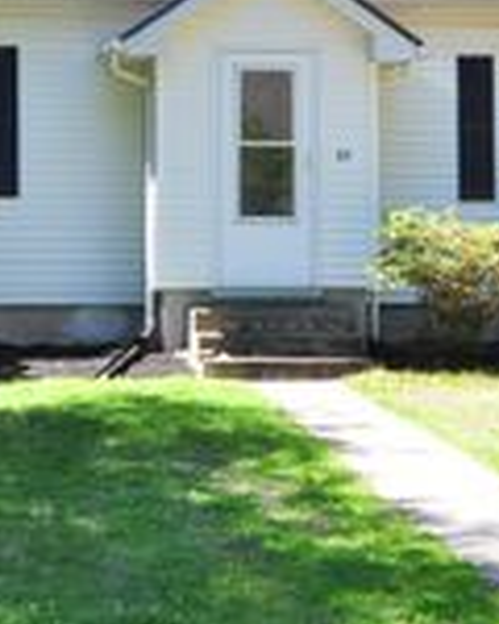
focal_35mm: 94
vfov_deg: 20.3
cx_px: 237
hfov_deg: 16.4
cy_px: 187
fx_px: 1735
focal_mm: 20
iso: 320
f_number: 8
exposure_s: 1/200
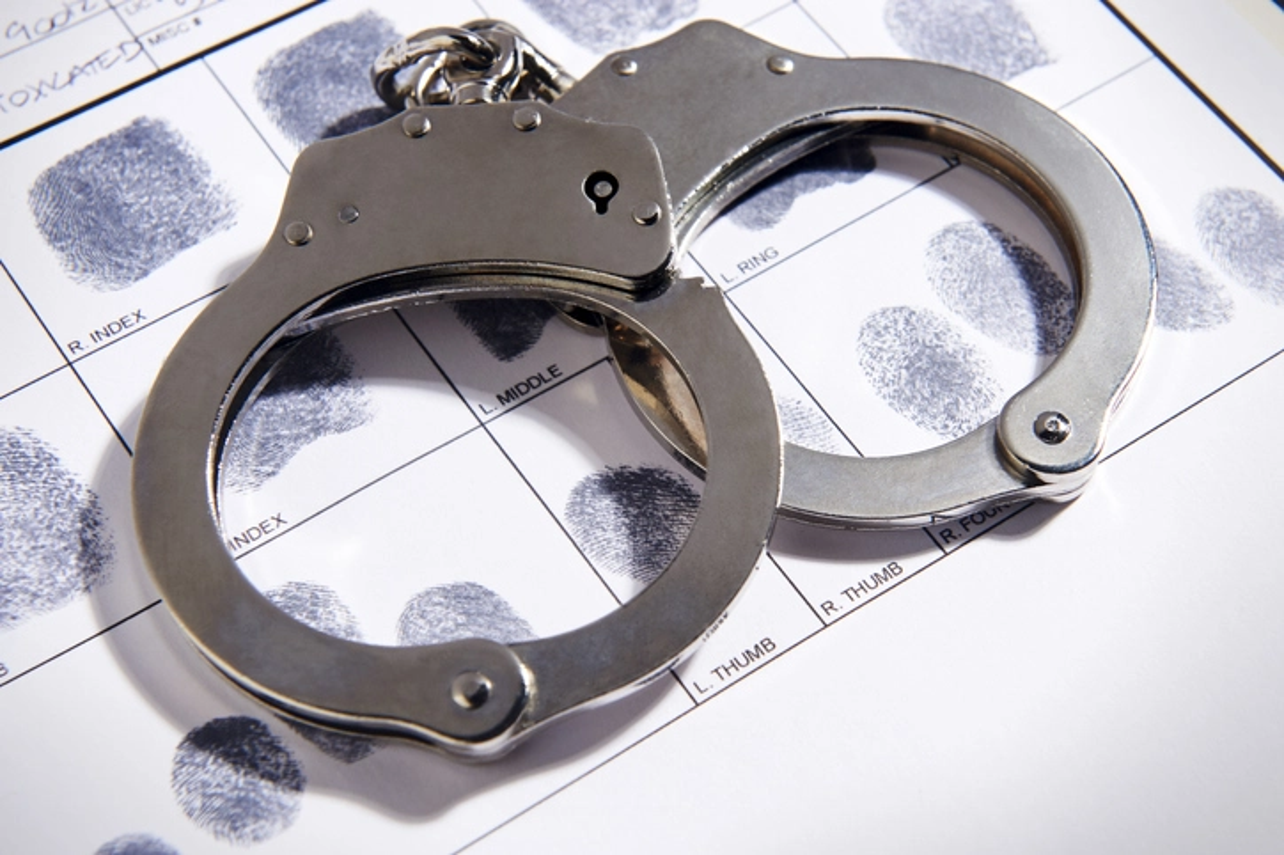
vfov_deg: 19.4
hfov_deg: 28.9
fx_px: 2495
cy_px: 428
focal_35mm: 70
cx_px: 642
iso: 200
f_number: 11
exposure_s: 1/250
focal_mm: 70
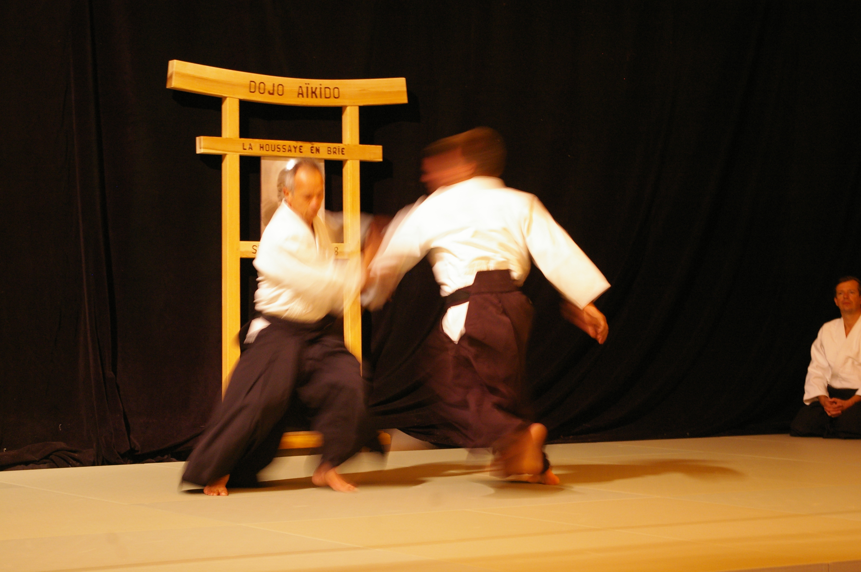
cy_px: 286
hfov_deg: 24.6
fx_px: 1971
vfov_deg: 16.5
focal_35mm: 82
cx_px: 430
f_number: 5.6
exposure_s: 1/8
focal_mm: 55
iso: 800
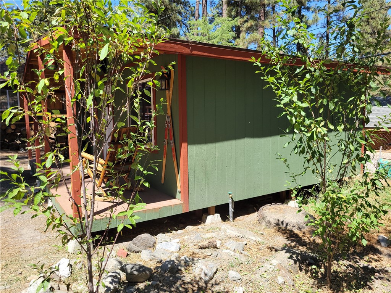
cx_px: 196
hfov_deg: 67.3
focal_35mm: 26
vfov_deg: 53.1
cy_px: 146
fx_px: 294
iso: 40
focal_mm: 5.4
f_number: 1.8
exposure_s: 1/937
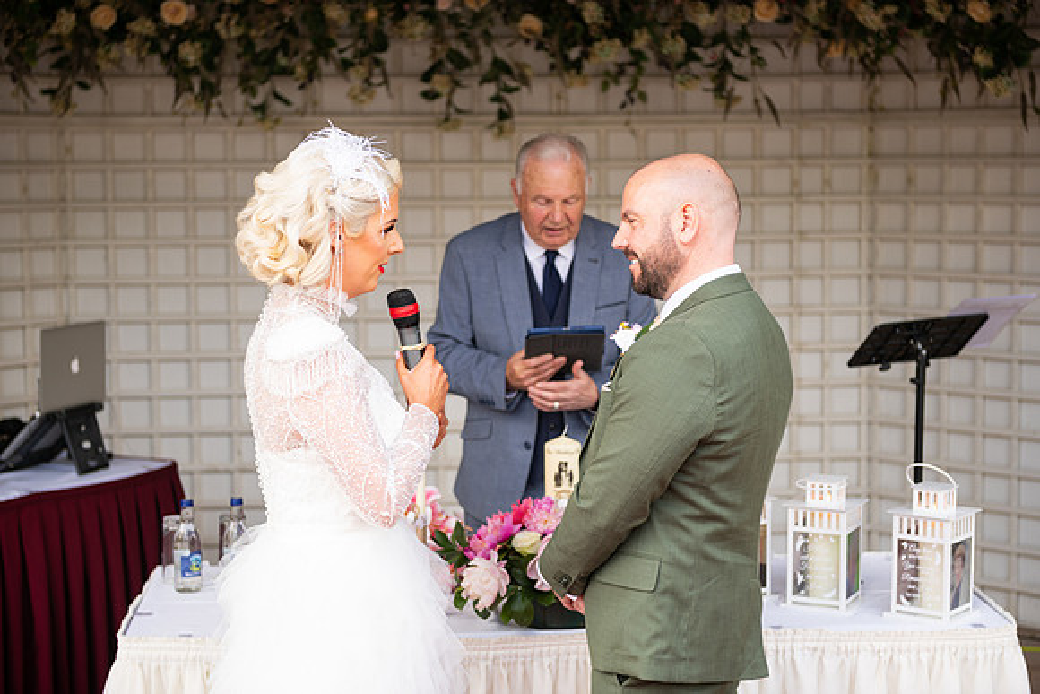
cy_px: 347
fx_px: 2023
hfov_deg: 28.8
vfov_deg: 19.5
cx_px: 520
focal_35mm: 70
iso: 100
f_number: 3.5
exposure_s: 1/160
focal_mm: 70
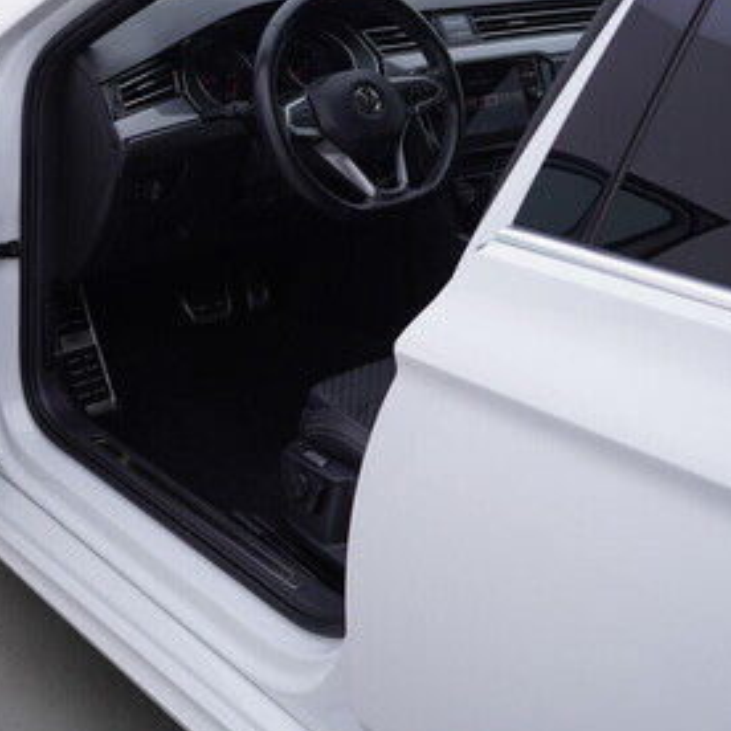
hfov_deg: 27.2
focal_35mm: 61
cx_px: 74
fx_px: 1457
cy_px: 261
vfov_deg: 28.0
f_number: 4
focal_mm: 24
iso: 125
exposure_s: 1/80
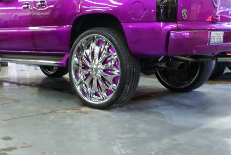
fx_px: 392
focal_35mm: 61
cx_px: 99
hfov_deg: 32.8
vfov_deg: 22.2
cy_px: 51
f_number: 3.3
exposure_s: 1/8
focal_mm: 6.3
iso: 400
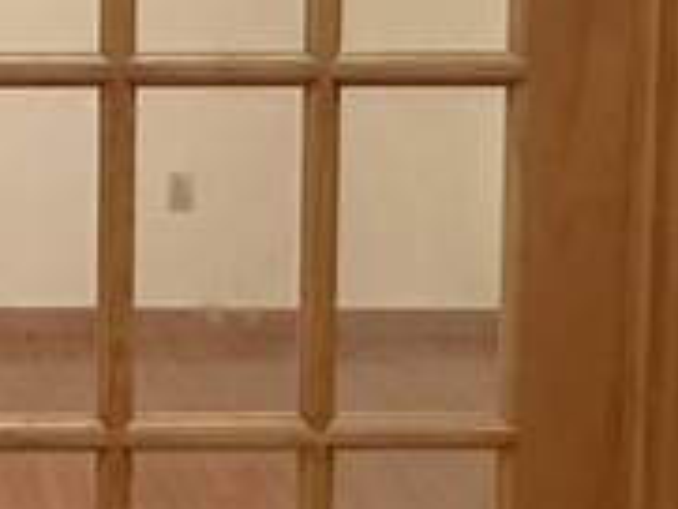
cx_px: -154
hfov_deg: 18.7
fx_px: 1940
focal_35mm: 99
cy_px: -7
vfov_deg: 14.7
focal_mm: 2.22
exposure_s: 1/60
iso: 500
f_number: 2.2
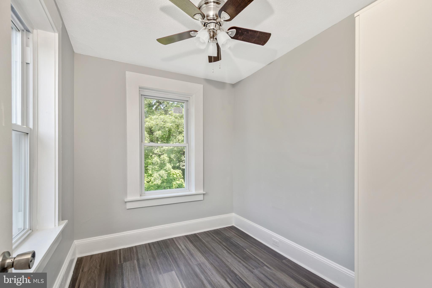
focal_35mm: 15
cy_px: 144
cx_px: 216
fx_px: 180
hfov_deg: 100.4
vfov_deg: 77.3
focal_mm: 10
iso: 250
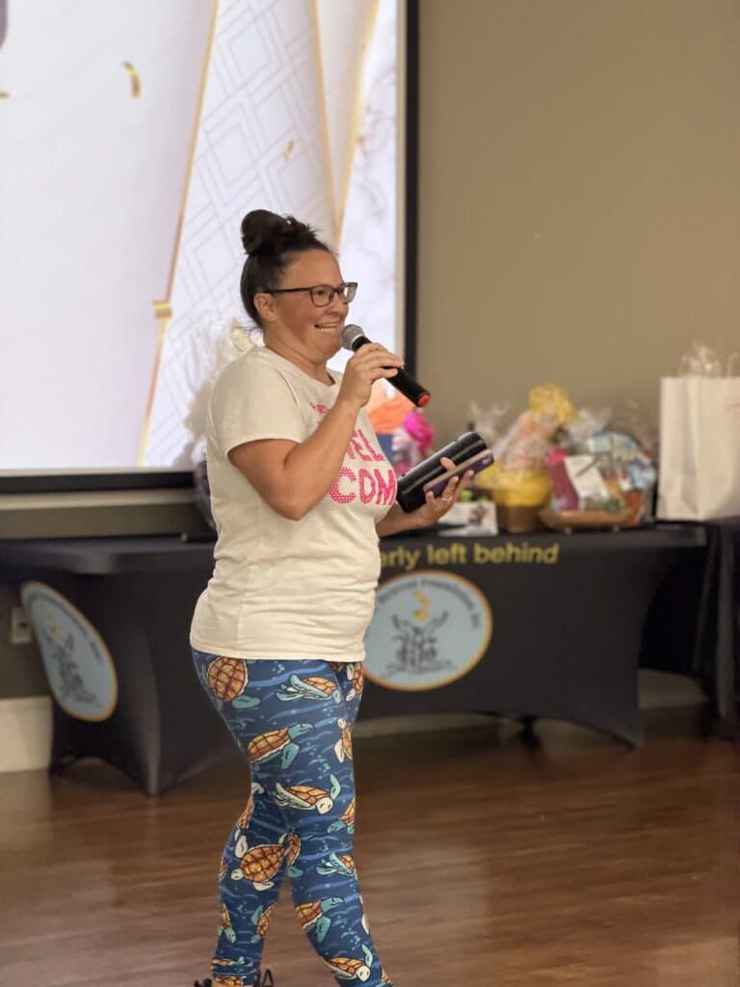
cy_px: 494
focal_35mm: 100
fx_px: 2850
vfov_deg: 19.6
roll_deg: +0.8
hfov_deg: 14.8
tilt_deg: -3.1
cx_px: 370
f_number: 2.8
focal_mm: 16.89
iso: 500
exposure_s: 1/60
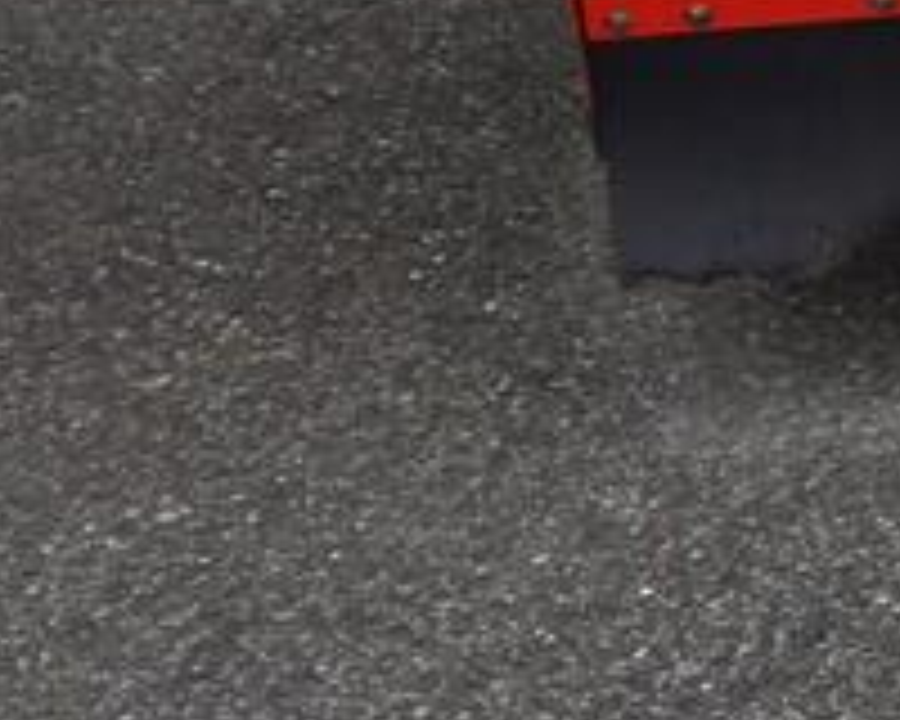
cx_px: 2061
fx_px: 3729
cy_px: -207
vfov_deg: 10.8
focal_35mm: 140
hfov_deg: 11.6
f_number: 5
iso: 160
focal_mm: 14
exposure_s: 1/250
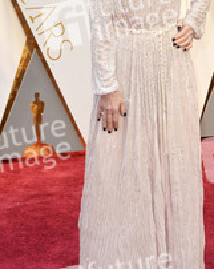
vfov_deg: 14.4
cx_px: 148
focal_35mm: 134
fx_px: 1063
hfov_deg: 11.5
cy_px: 85
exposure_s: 1/250
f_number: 7.1
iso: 1000
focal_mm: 72
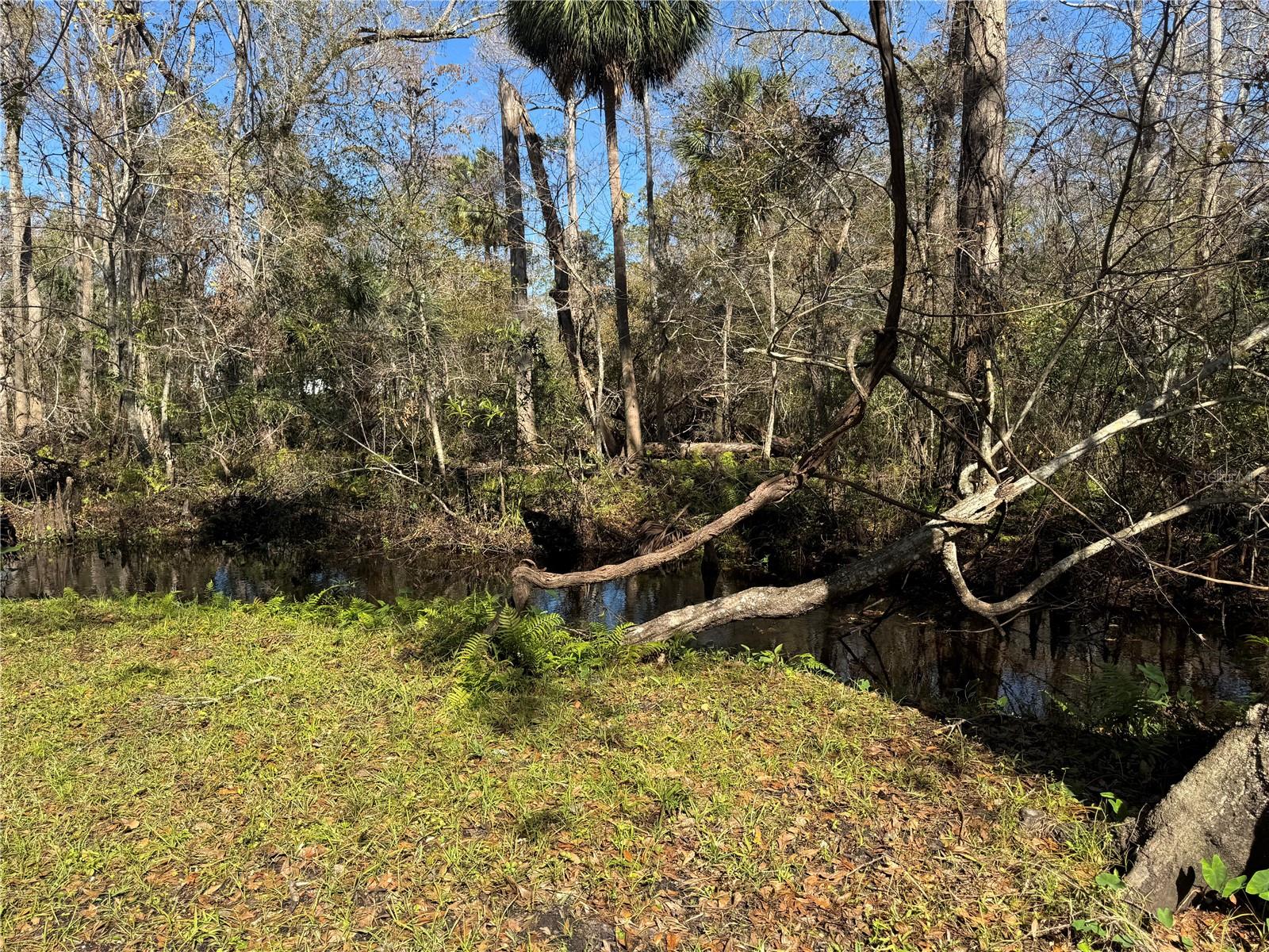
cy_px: 476
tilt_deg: -5.0
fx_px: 880
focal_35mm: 24
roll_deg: +1.5
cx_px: 634
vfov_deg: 56.8
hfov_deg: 71.6
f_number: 1.78
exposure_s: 1/2041
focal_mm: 6.76
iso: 80
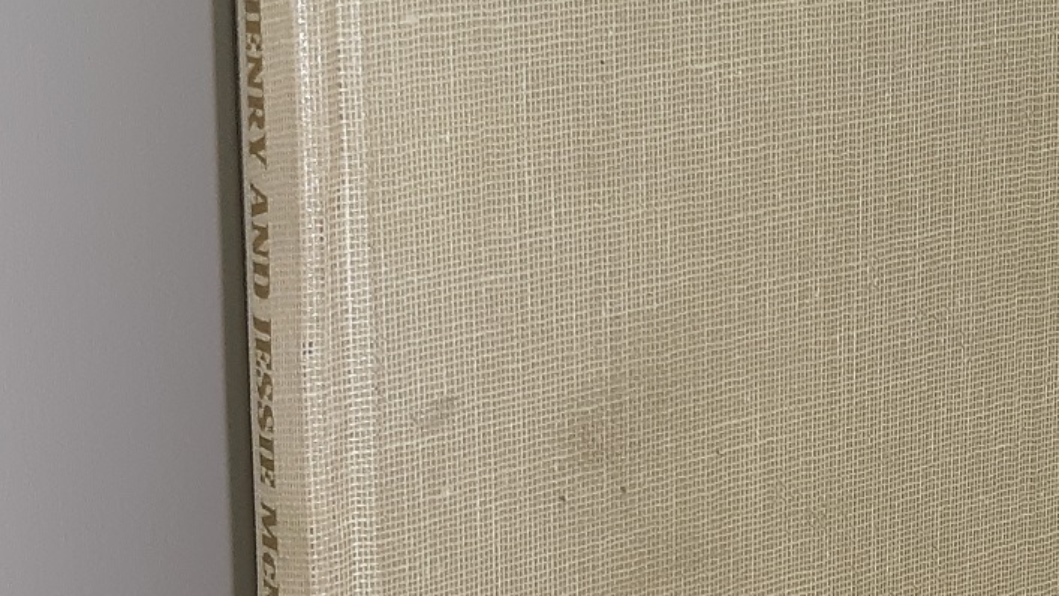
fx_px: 2500
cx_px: 995
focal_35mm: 89
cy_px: 485
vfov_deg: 13.5
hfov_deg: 23.2
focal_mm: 3.7
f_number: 1.7
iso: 40
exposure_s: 1/127
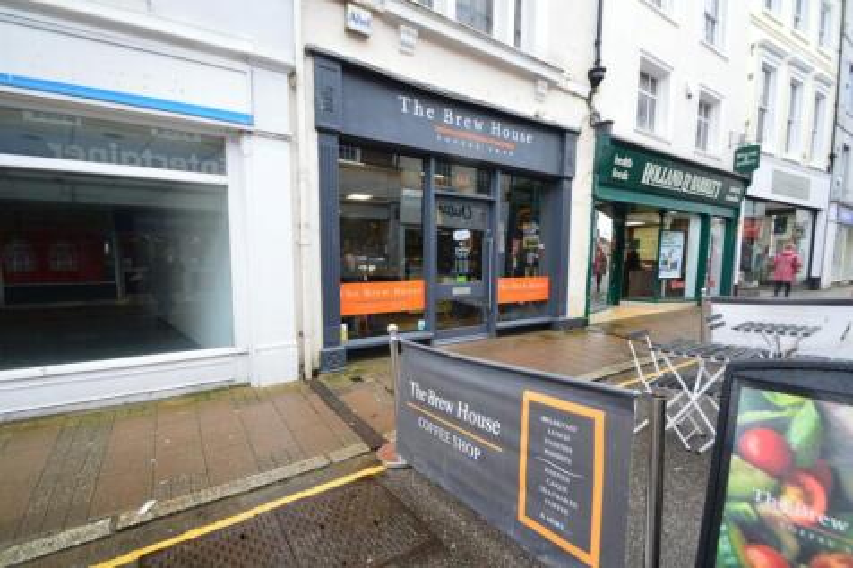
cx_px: 426
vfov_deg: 77.3
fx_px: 355
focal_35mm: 15
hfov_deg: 100.4
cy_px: 284
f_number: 8
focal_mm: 10
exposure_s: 1/60
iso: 560
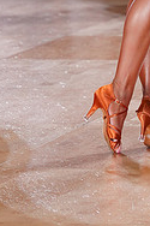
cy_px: -106
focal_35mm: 380
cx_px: 217
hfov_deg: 3.6
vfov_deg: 5.4
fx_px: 2379
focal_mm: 123
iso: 1600
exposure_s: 1/400
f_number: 4
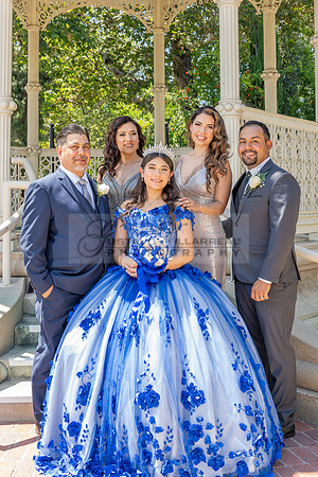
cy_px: 195
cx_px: 152
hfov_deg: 26.4
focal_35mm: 51
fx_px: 678
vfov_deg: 38.6
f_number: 4.5
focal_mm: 28.9
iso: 80
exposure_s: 1/200
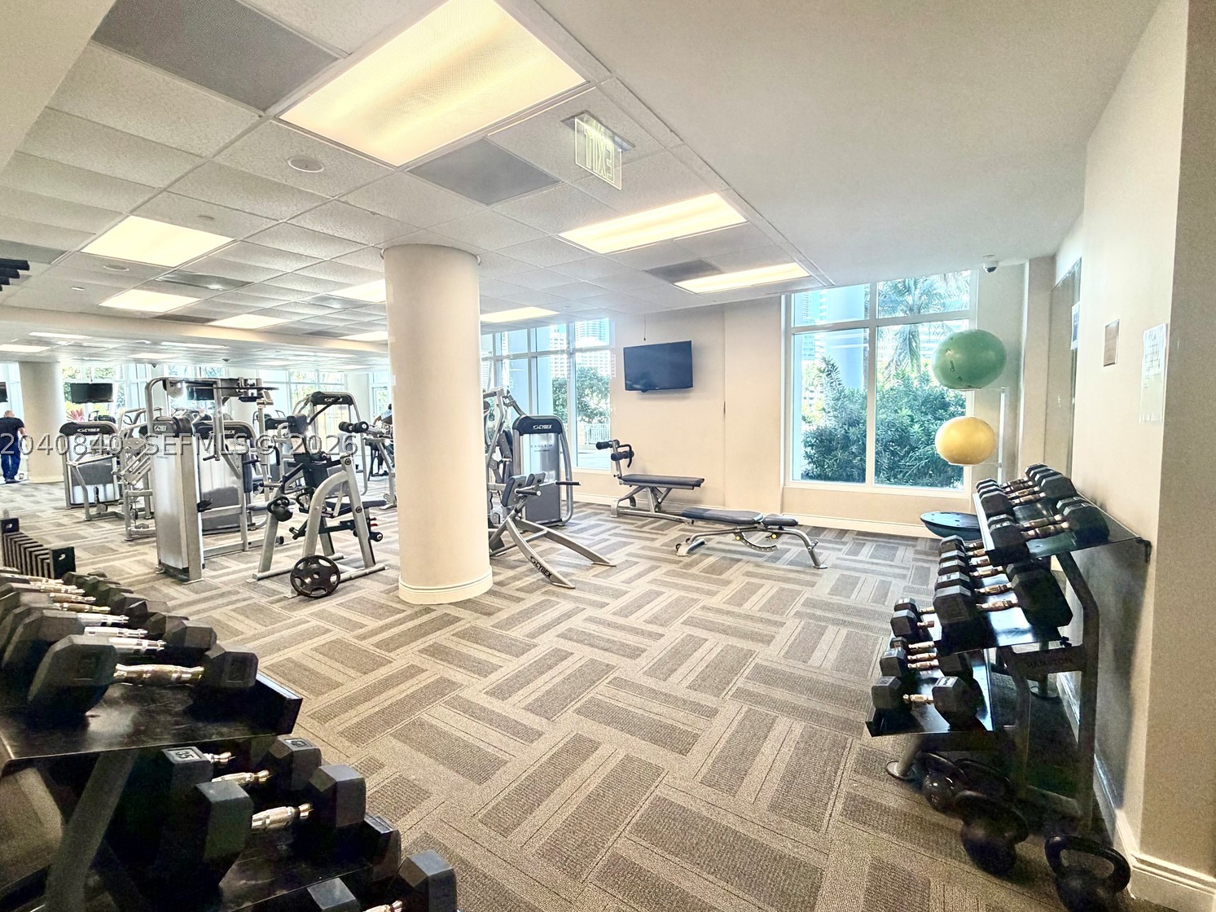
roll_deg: +0.9
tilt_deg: -4.3
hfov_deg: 98.2
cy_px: 444
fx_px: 527
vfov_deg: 81.7
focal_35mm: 15
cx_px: 607
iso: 200
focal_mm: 2.22
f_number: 2.2
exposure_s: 1/60
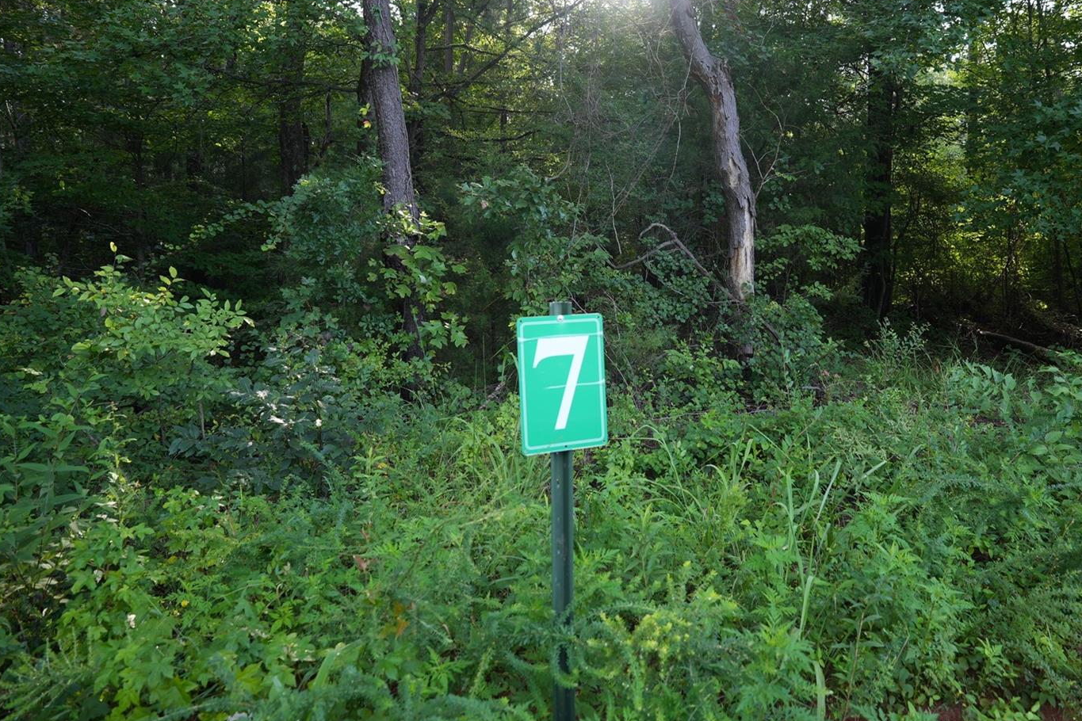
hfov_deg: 72.7
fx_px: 721
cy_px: 275
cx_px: 664
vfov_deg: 52.6
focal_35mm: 24
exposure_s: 1/50
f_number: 3.5
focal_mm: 16
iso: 100
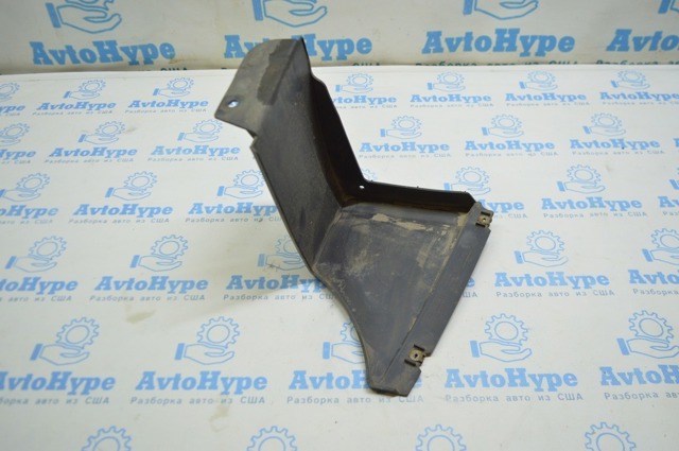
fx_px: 565
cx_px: 340
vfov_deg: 43.5
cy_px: 226
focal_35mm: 30
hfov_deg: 62.0
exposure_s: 1/60
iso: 400
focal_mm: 20
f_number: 3.8
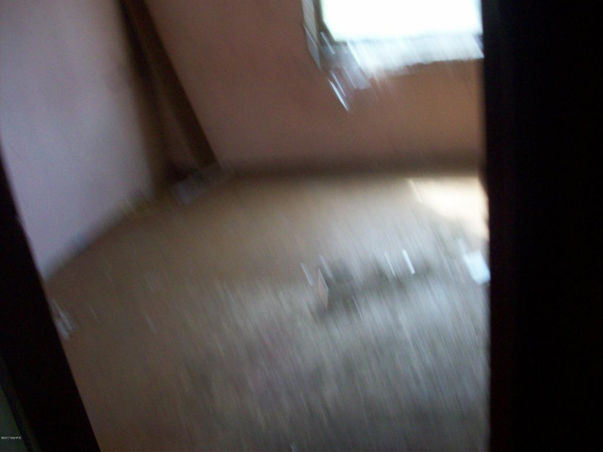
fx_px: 645
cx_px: 302
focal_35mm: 37
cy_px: 226
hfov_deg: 50.1
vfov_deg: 38.7
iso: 160
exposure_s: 1/83.3
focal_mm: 6.2
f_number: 2.8
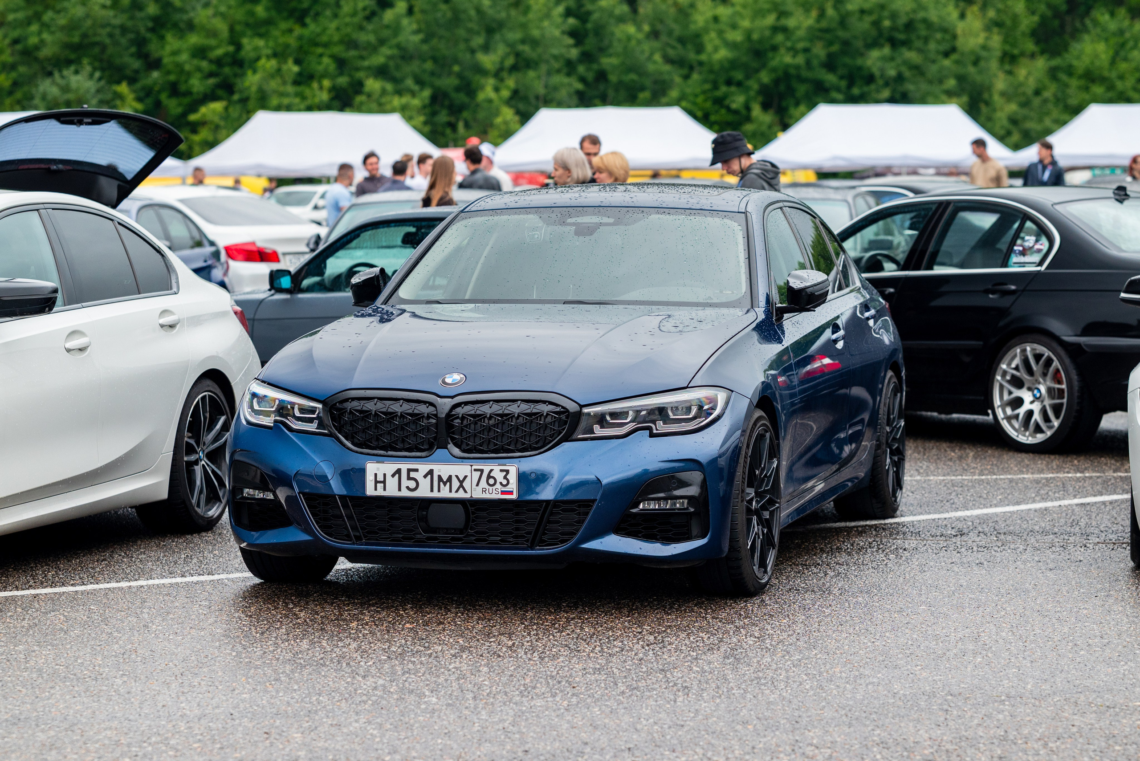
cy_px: 386
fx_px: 3125
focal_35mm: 99
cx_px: 587
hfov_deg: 20.7
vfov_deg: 13.9
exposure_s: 1/800
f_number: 3.5
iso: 400
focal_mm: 85
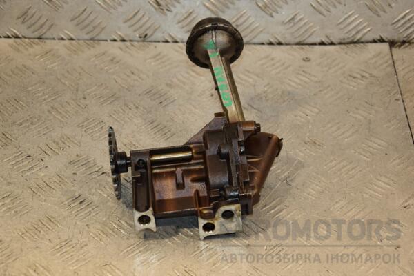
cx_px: 207
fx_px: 897
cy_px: 138
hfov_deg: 26.0
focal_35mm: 78
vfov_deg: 17.5
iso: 800
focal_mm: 52
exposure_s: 1/160
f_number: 5
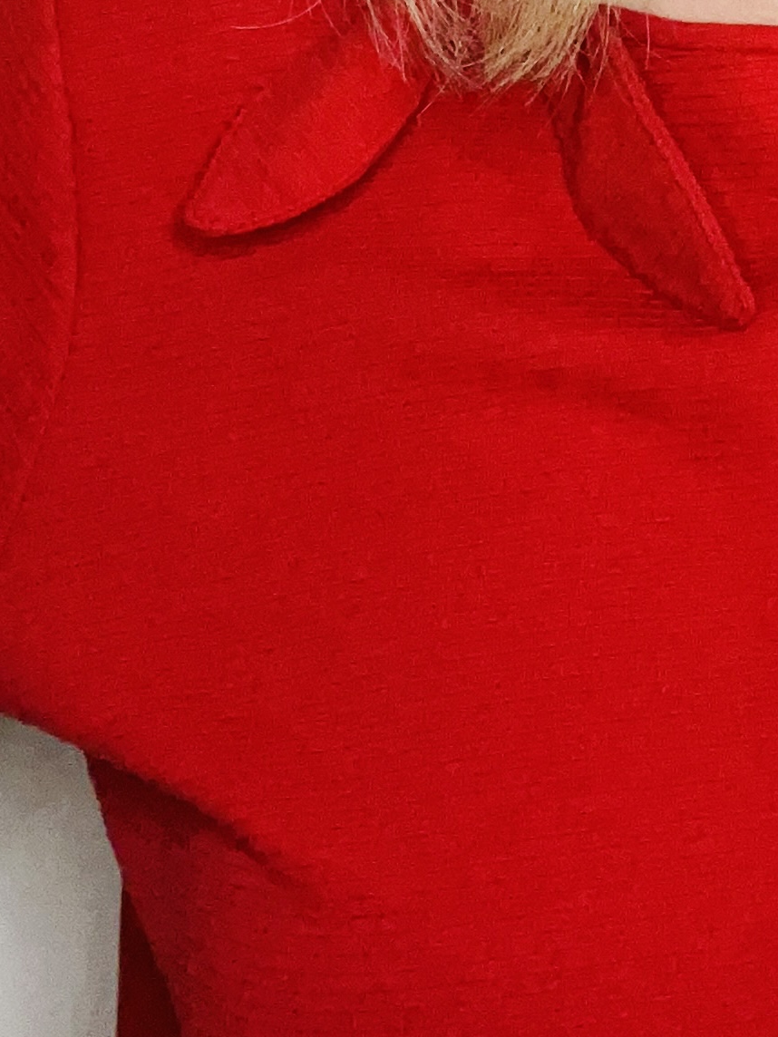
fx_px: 2427
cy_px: -210
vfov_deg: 22.3
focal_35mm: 81
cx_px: 843
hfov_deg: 17.6
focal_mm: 2.71
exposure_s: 1/60
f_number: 2.2
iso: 320
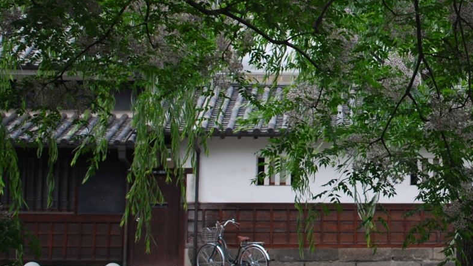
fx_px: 364
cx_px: 241
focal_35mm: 29
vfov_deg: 40.1
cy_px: 145
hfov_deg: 66.1
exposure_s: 1/250
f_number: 3.5
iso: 100
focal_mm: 18
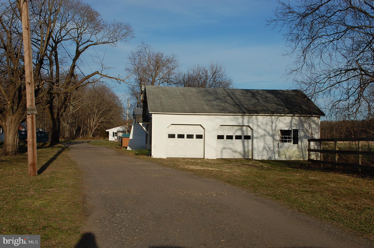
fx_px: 436
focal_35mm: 42
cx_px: 187
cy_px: 124
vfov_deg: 31.8
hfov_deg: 46.5
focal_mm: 28
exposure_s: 1/400
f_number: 10
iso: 200
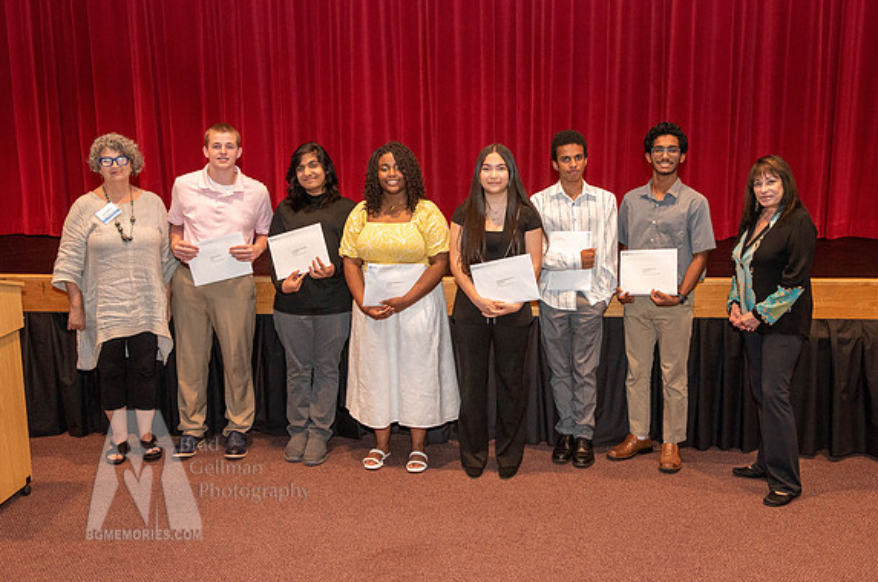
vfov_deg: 34.1
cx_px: 438
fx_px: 950
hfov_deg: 49.6
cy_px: 268
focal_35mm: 39
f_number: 4.5
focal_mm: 36
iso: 1600
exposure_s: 1/100
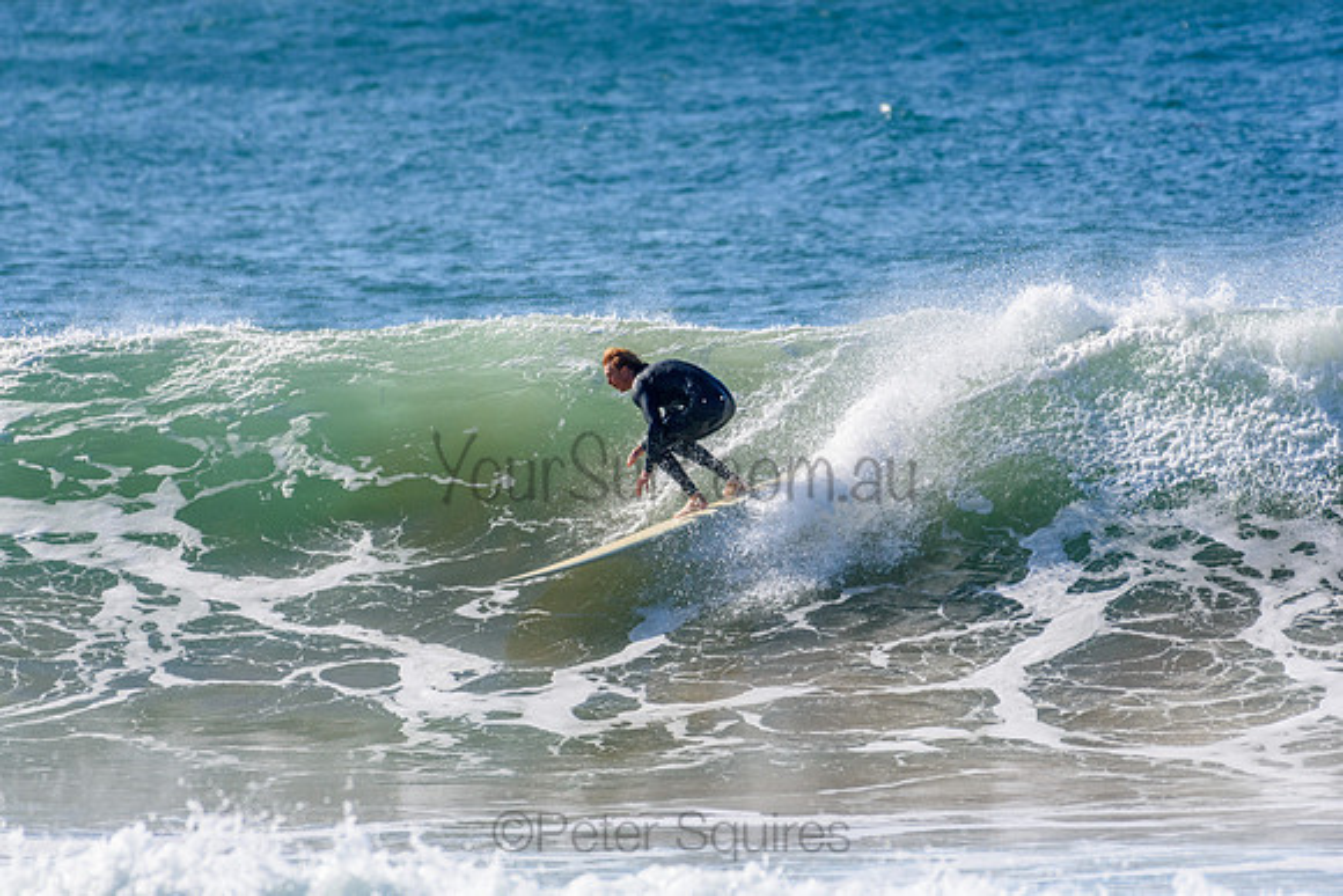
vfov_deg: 1.8
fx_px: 27984
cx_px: 672
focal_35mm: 750
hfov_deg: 2.7
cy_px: 448
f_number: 5.6
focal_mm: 500
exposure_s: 1/2000
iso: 280
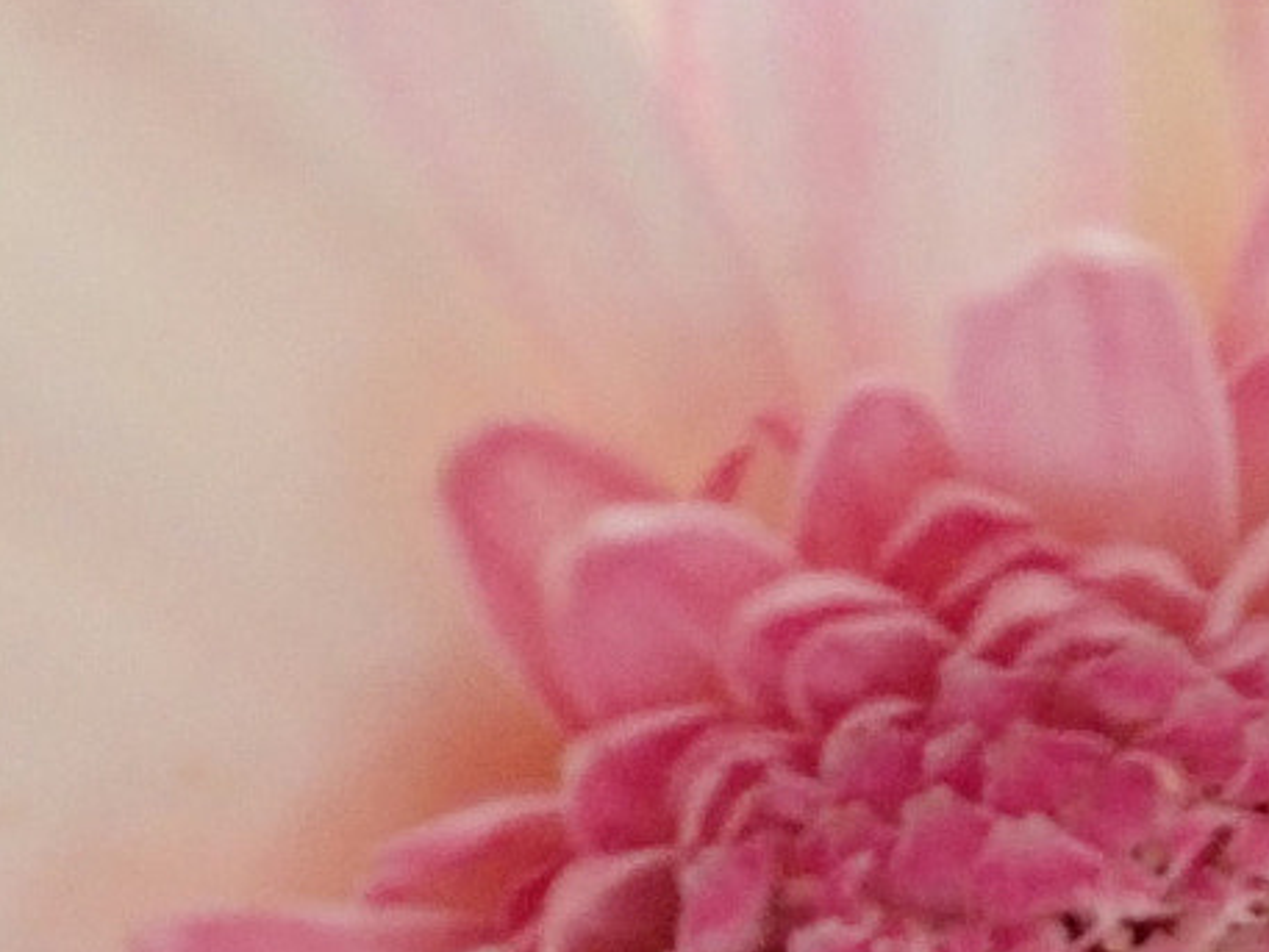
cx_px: 1188
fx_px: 3850
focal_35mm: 105
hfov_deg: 18.4
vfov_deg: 13.0
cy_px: 1607
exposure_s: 1/40
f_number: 2.3
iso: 800
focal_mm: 5.5
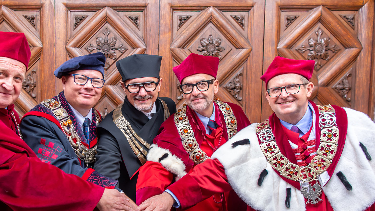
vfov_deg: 33.3
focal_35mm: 35
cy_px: 147
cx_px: 144
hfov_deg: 56.1
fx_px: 348
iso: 720
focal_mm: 24
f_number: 2.8
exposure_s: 1/400
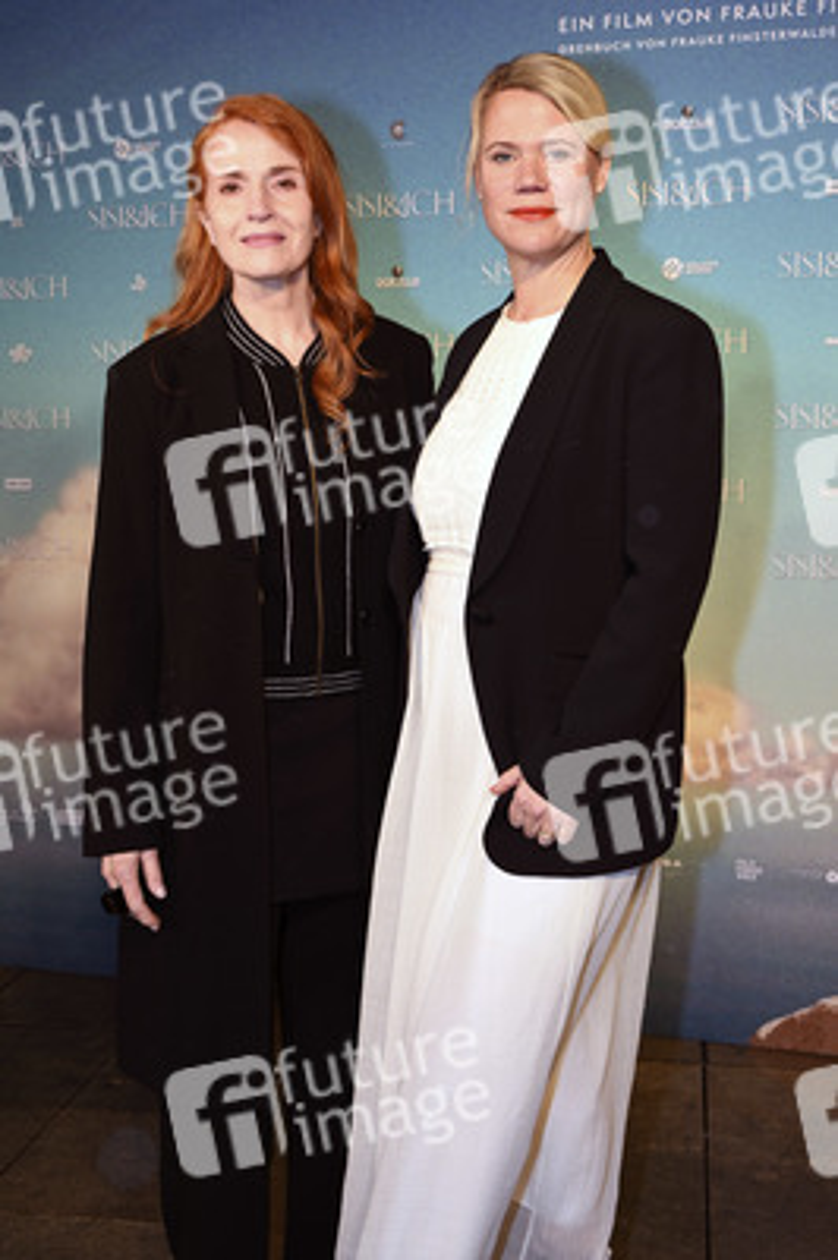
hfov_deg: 31.8
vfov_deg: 46.4
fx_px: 1469
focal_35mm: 42
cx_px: 419
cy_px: 630
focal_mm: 42
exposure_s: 1/125
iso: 1000
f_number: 5
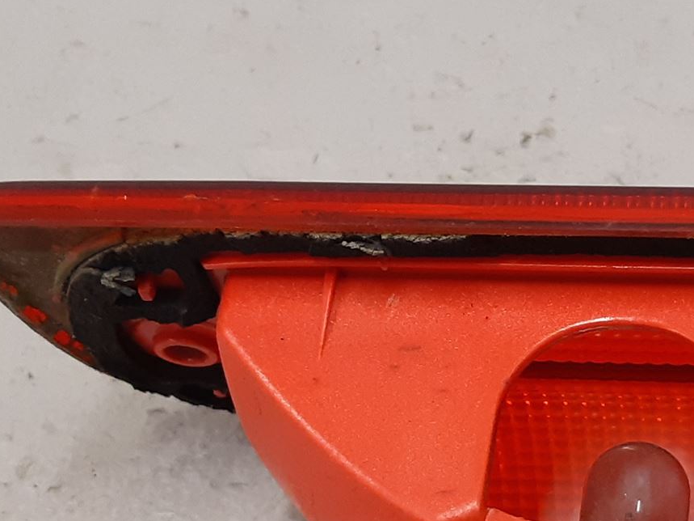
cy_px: 474
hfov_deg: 30.3
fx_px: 1243
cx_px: 574
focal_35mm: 62
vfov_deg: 23.0
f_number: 1.7
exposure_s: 1/50
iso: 160
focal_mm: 3.93
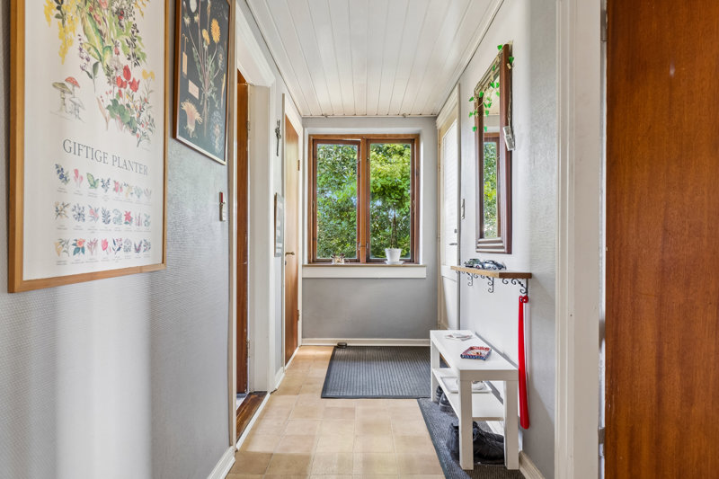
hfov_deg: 77.3
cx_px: 360
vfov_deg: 56.1
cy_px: 240
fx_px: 449
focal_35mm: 22
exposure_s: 1/2
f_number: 8
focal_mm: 15
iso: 200
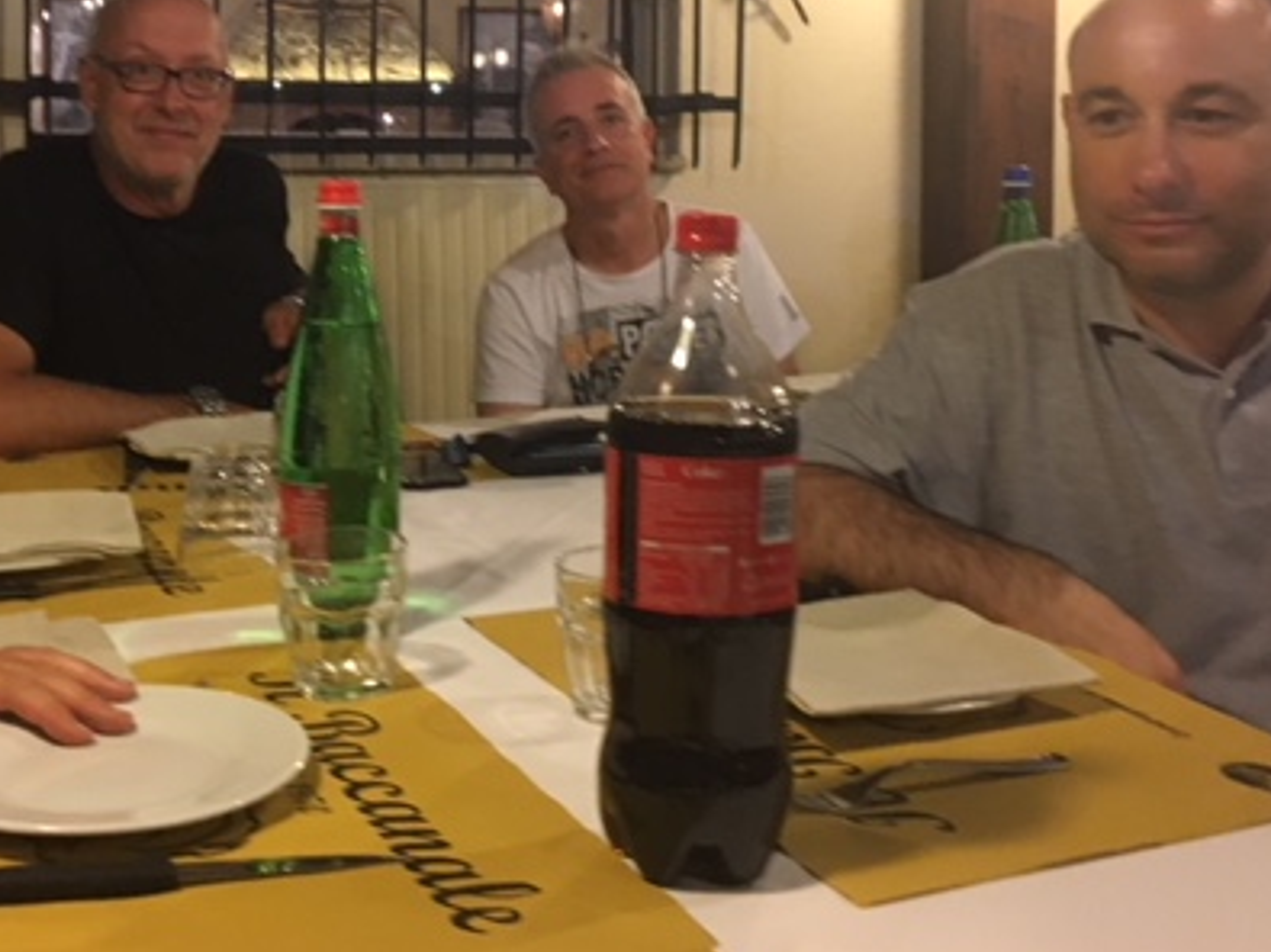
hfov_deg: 40.3
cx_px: 512
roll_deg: +0.8
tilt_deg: -1.5
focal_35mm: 47
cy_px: 219
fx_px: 1725
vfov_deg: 30.3
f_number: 2.2
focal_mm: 4.15
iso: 200
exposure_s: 1/33
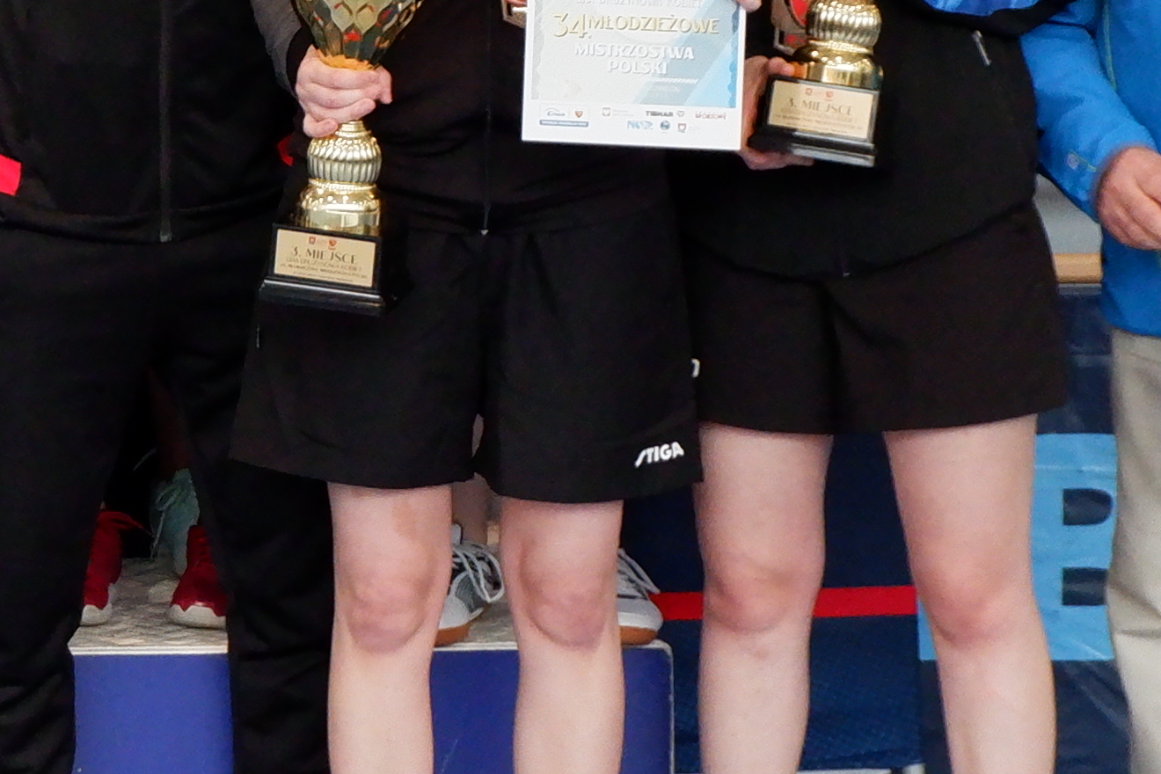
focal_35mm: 150
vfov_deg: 9.1
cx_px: -446
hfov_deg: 13.1
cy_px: -12
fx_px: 4837
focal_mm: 22.8
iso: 2500
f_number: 4.2
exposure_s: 1/140
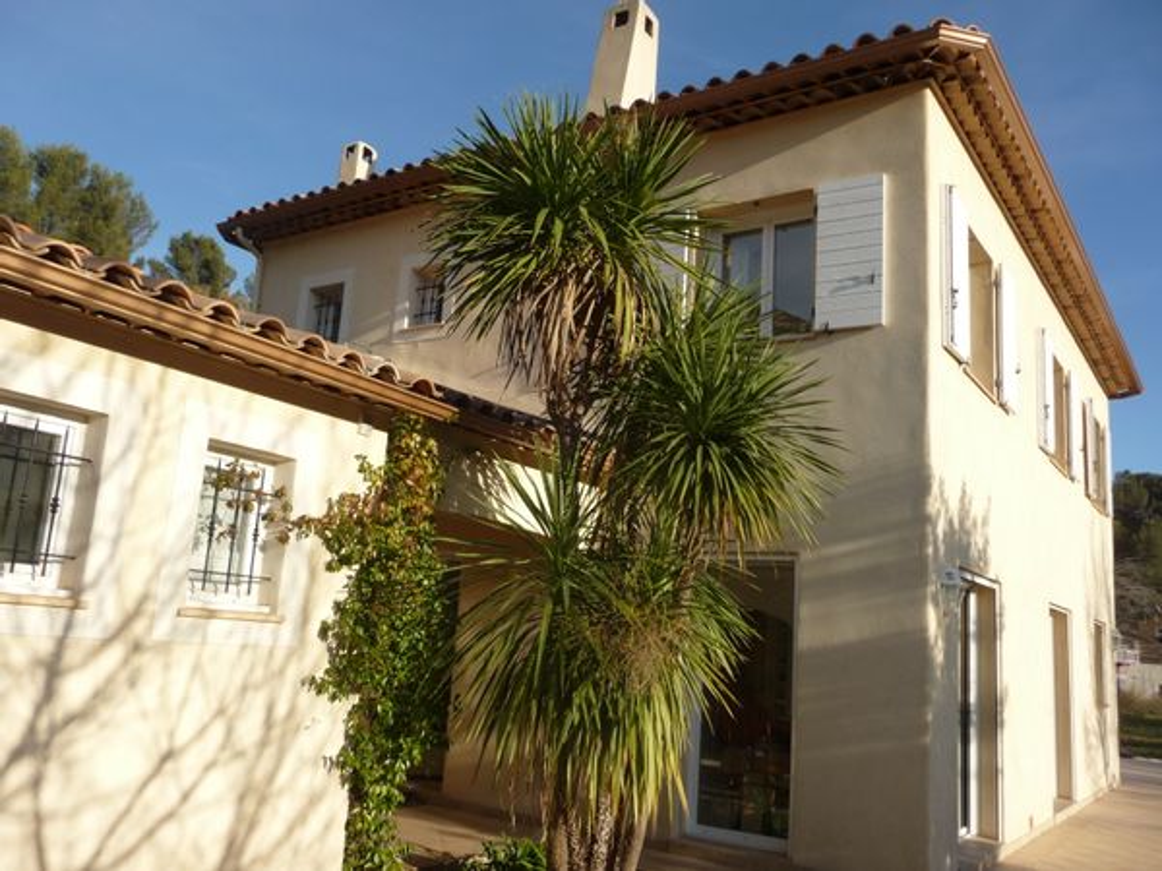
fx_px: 1007
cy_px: 436
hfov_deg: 60.0
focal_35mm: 30
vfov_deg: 46.8
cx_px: 581
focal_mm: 5
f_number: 3.4
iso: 100
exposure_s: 1/800
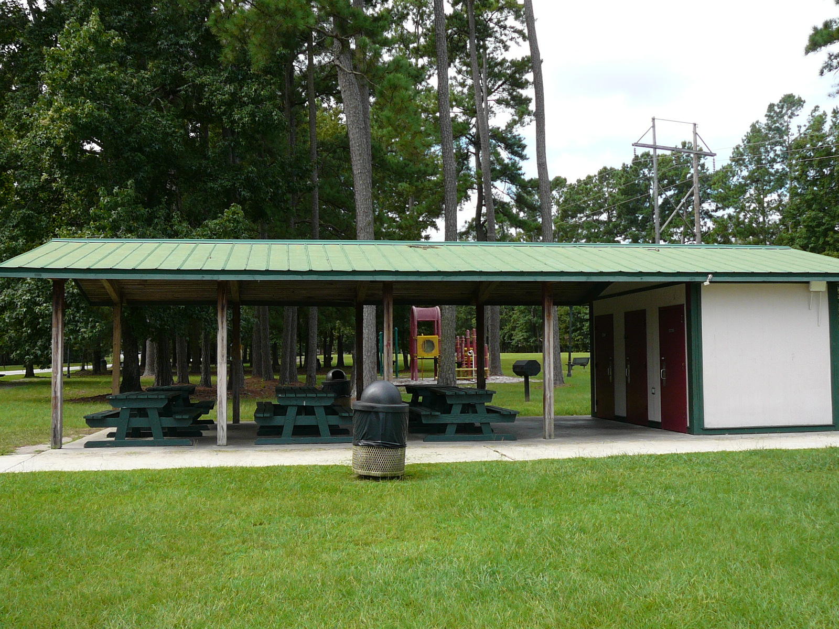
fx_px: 897
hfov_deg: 50.1
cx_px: 420
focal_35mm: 37
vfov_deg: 38.7
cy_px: 314
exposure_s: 1/400
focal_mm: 5.2
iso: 80
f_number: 2.8
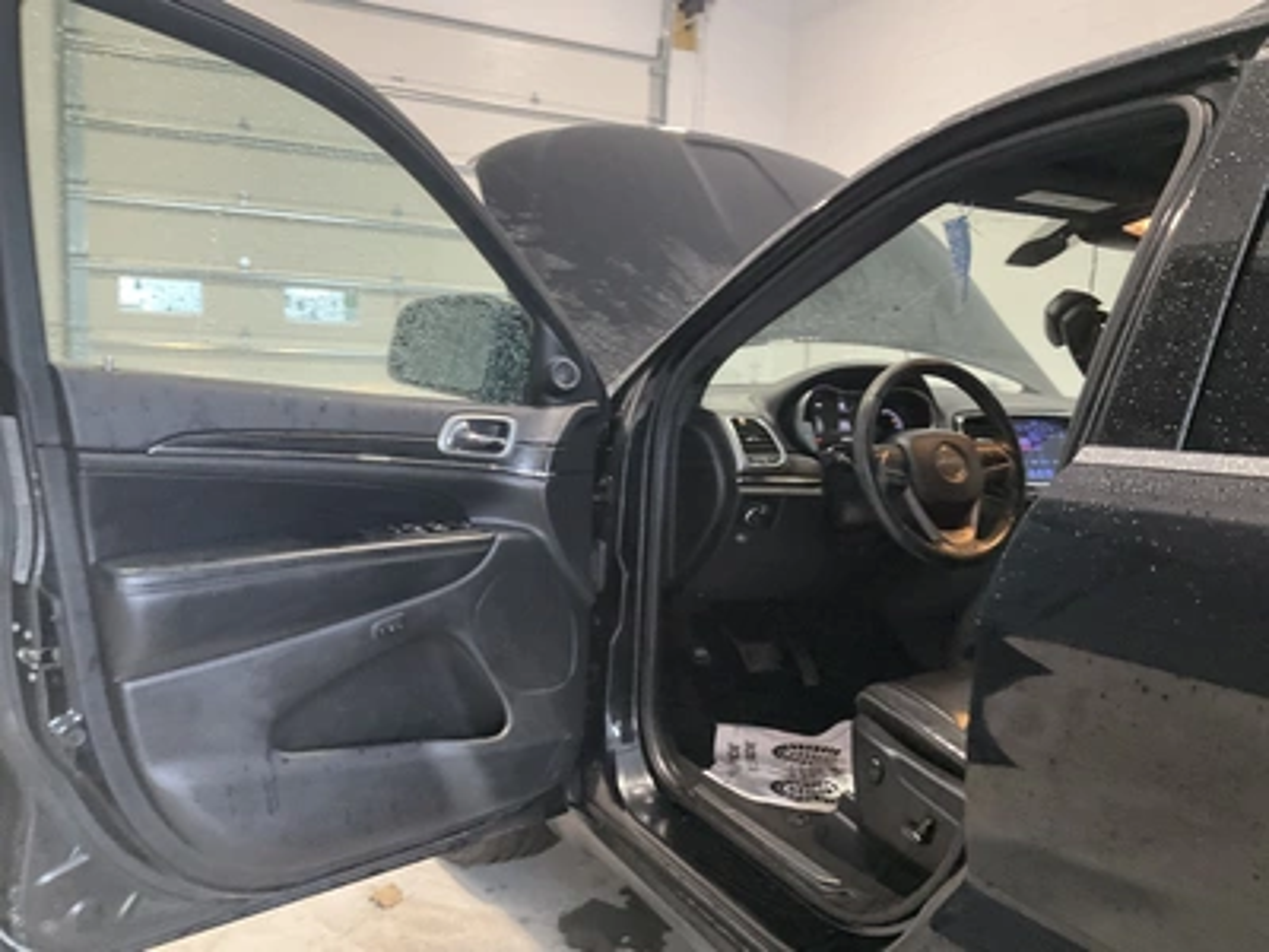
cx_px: 634
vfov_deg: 48.2
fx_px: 1063
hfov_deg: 61.7
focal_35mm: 29
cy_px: 476
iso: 125
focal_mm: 3
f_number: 1.8
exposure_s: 1/60
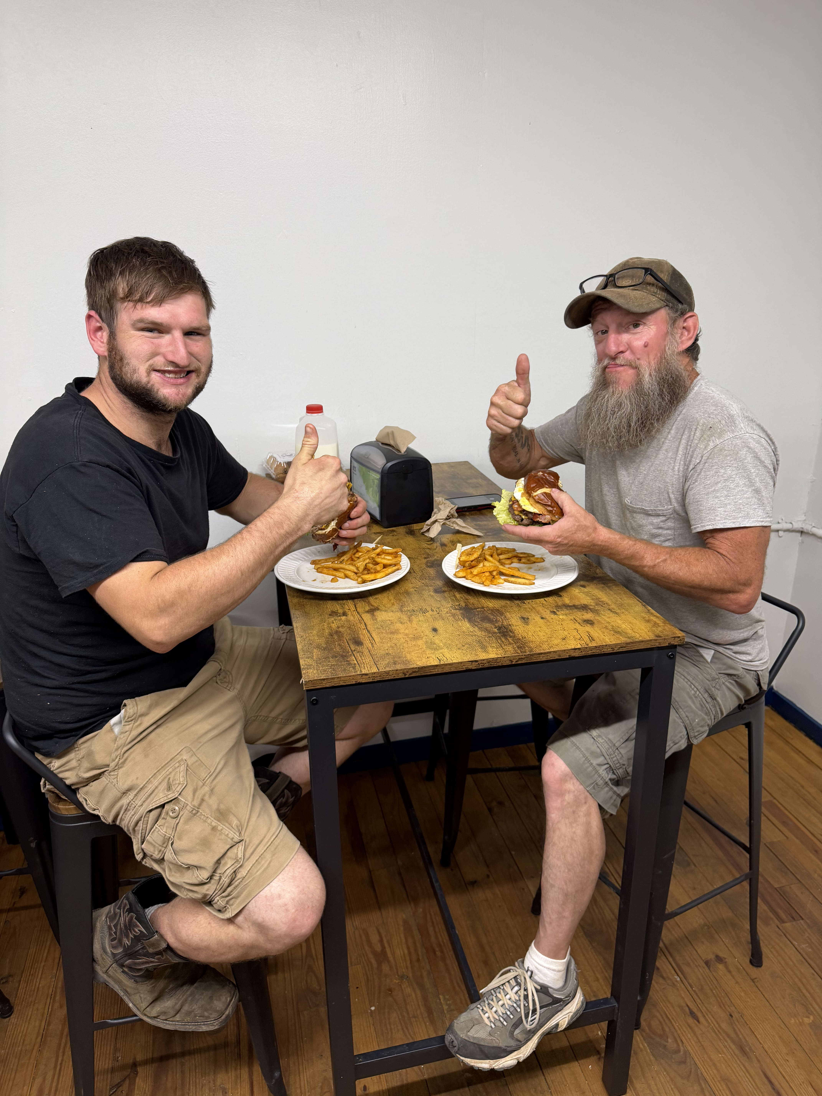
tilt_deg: -22.0
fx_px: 760
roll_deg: +0.7
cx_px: 411
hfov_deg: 56.8
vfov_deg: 71.6
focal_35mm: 24
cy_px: 548
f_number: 1.78
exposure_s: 1/100
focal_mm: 6.76
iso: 160
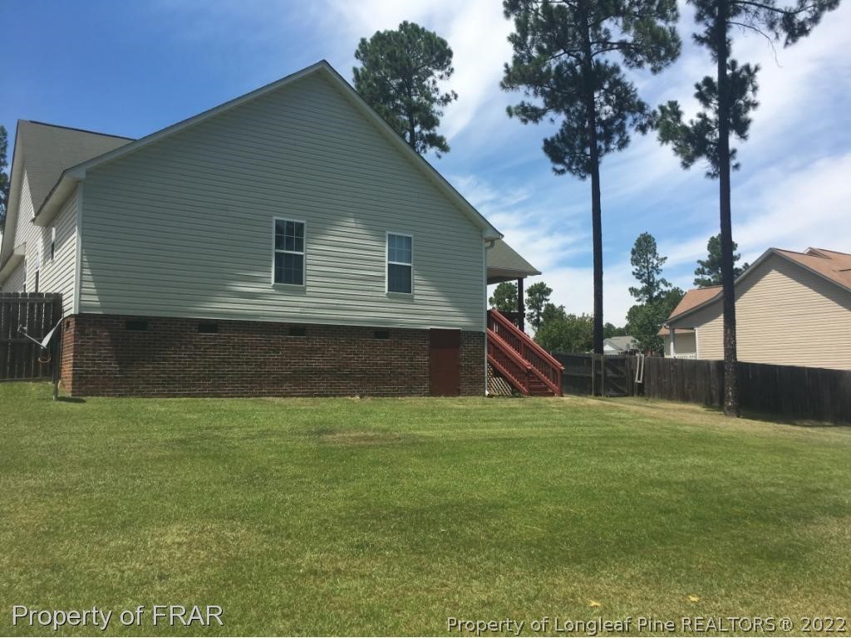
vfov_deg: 48.2
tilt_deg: +6.1
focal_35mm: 29
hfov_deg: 61.7
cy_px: 319
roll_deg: -0.8
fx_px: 713
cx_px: 426
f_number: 2.2
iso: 25
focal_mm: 4.15
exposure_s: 1/1789
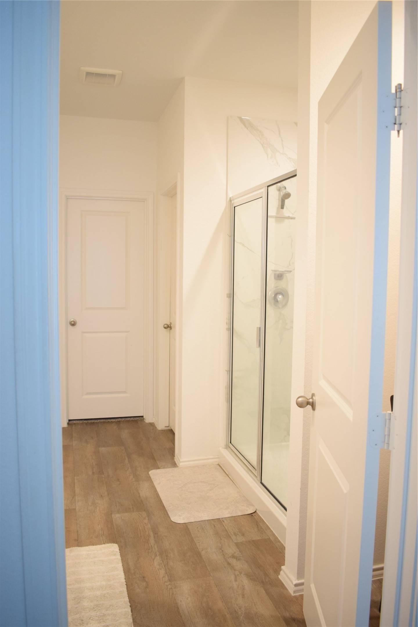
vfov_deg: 61.9
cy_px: 314
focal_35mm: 30
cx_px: 209
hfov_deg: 43.6
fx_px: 522
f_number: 3.5
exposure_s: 1/60
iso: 900
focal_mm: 20
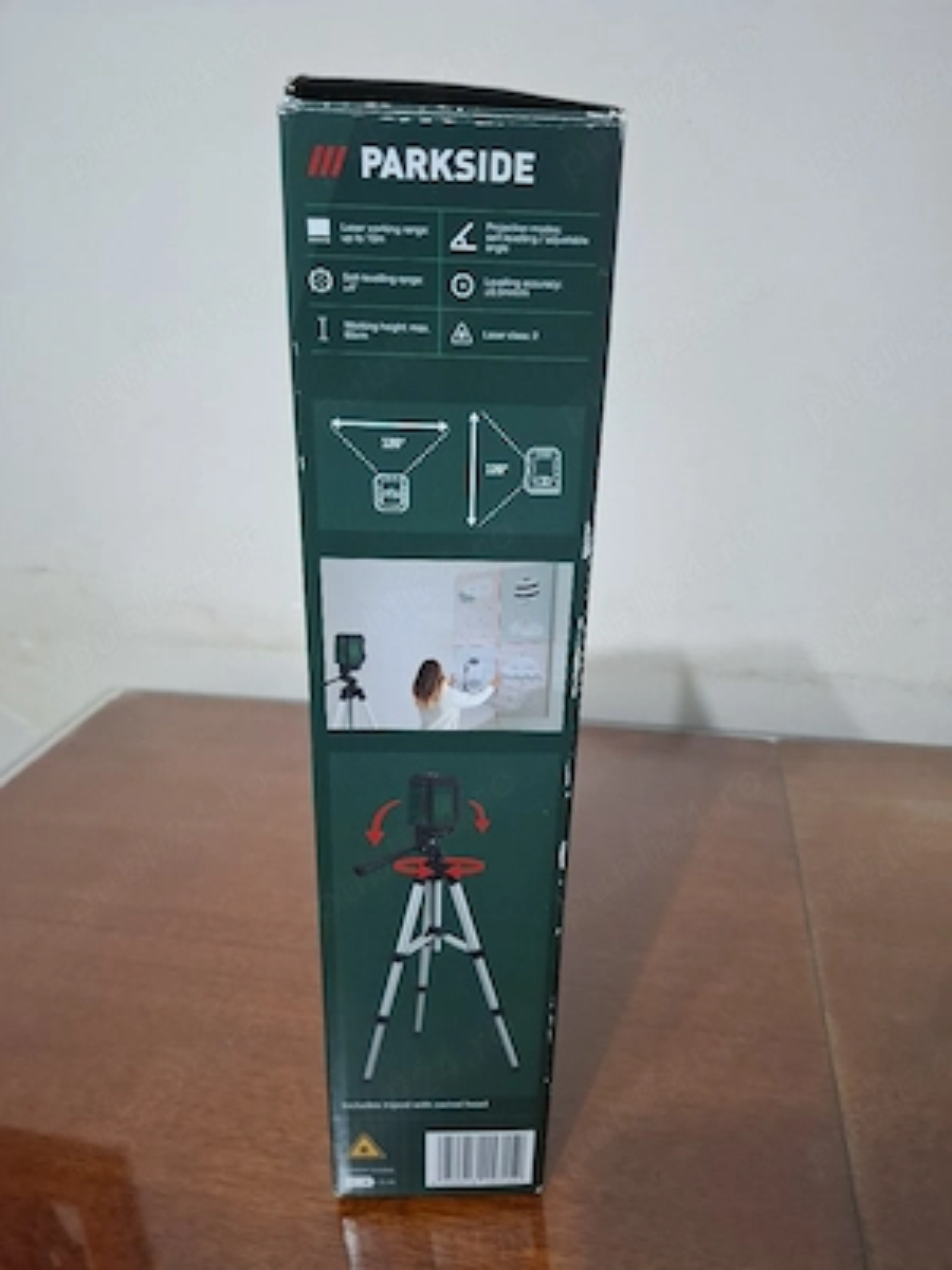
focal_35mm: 23
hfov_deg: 58.9
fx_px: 843
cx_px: 476
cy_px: 635
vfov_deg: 73.9
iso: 320
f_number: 1.8
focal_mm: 5.54
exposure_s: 1/30
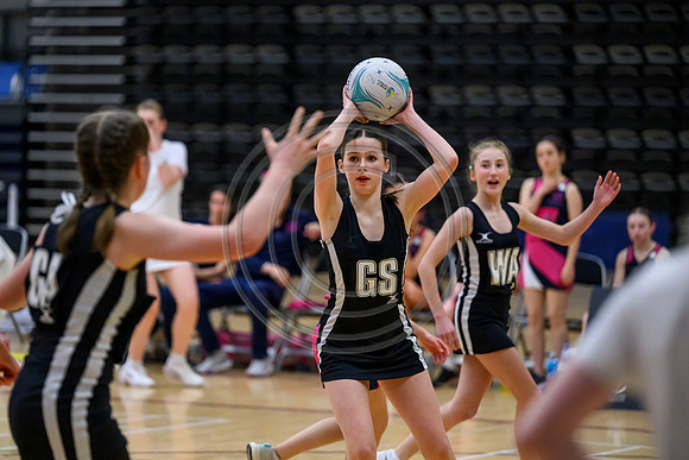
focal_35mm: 170
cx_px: 344
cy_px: 230
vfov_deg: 8.1
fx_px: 3254
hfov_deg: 12.1
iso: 6400
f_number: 3.2
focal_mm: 170
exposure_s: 1/1250
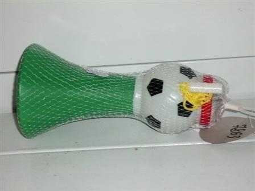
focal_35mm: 71
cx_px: 128
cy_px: 96
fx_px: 523
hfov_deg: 27.4
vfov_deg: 20.7
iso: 100
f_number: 4.2
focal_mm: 12.6
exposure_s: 1/60
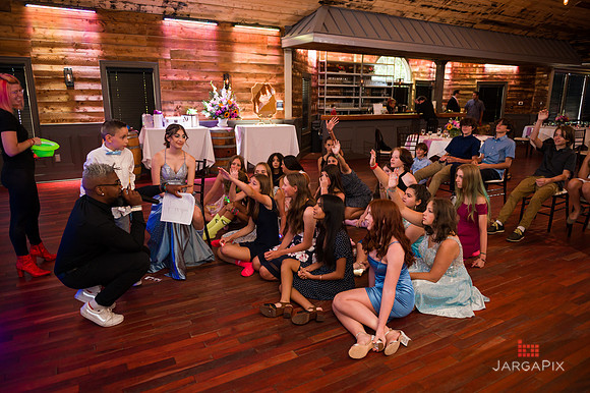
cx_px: 295
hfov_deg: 73.8
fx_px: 393
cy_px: 196
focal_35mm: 24
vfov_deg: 53.1
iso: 1250
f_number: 3.2
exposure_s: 1/125
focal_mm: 24
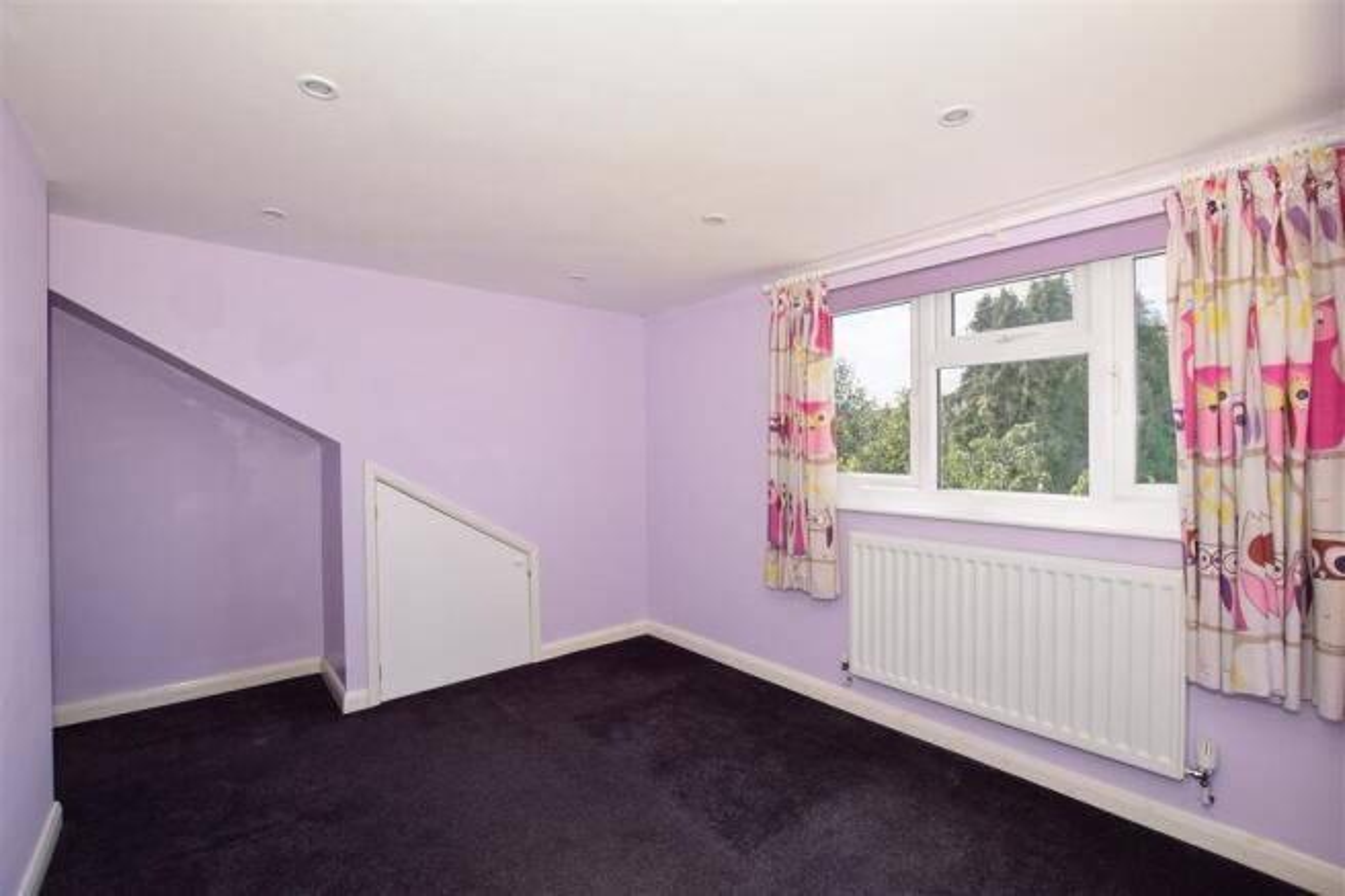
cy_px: 448
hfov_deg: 100.4
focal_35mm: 15
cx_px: 672
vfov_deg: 77.3
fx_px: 560
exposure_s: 1/200
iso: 400
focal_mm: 10
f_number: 18
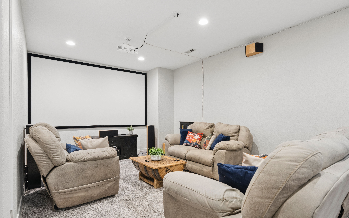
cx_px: 178
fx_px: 181
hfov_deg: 88.0
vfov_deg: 62.1
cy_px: 119
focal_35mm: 19
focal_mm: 18
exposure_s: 1/6
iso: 800
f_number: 8
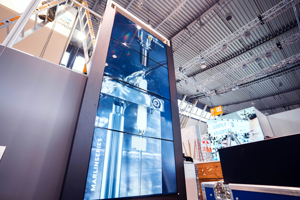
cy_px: 100
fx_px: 142
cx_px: 150
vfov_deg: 70.4
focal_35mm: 17
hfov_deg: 93.3
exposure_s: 1/125
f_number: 2.8
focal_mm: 17
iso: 640
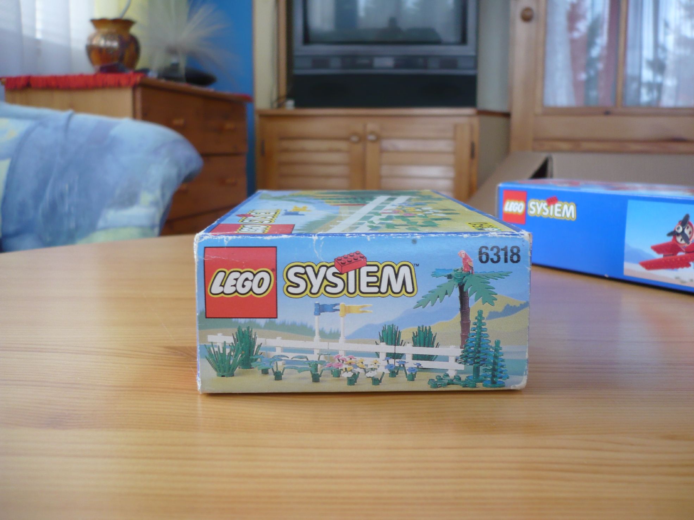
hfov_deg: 52.6
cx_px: 347
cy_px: 260
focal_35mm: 35
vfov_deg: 40.7
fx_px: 702
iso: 100
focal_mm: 5.8
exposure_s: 1/15
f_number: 2.8
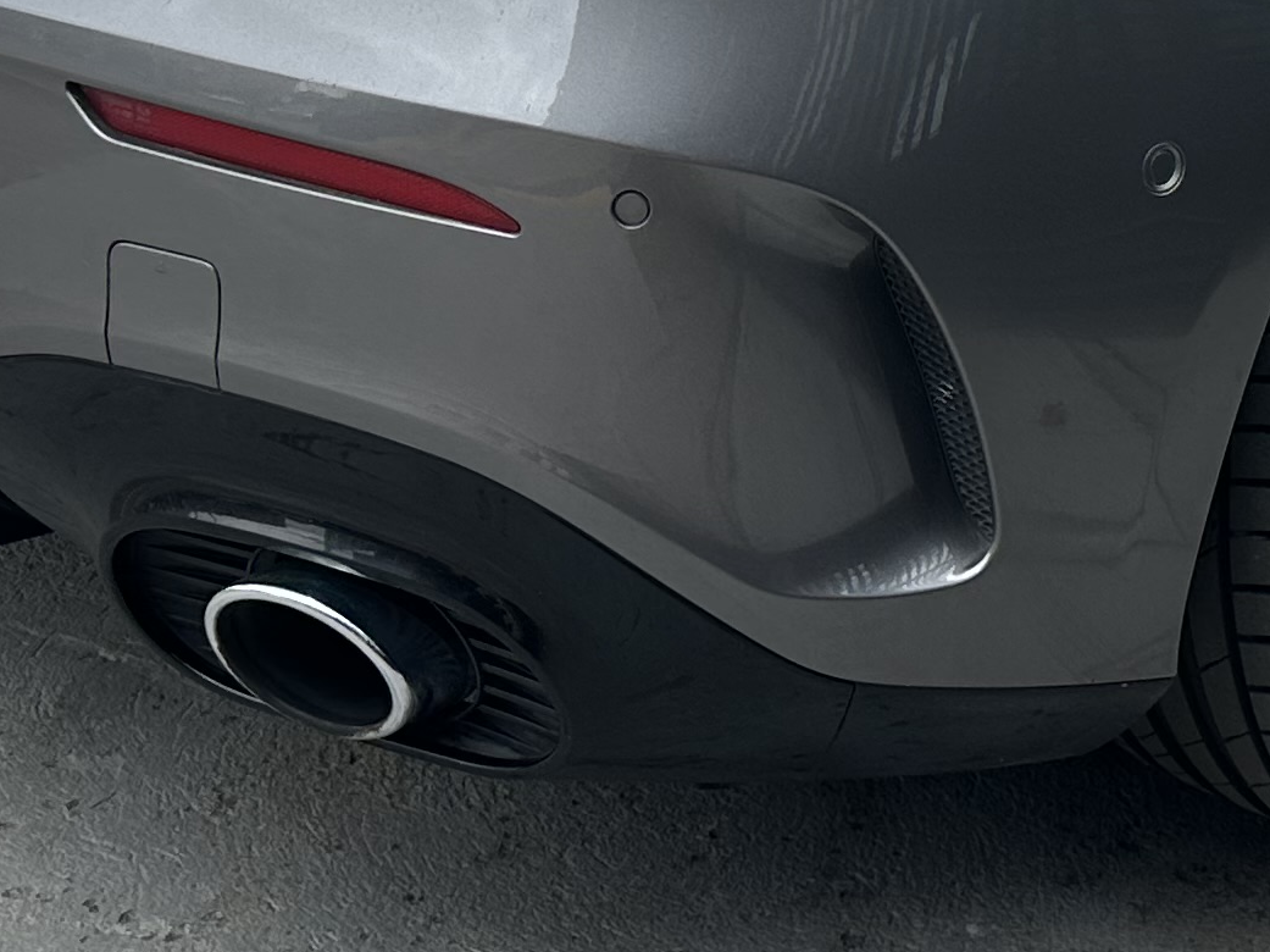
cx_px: 845
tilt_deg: -11.0
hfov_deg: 21.0
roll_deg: -3.6
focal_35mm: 93
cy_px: -387
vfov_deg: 15.0
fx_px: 3411
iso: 80
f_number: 1.78
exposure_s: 1/1845
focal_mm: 6.86
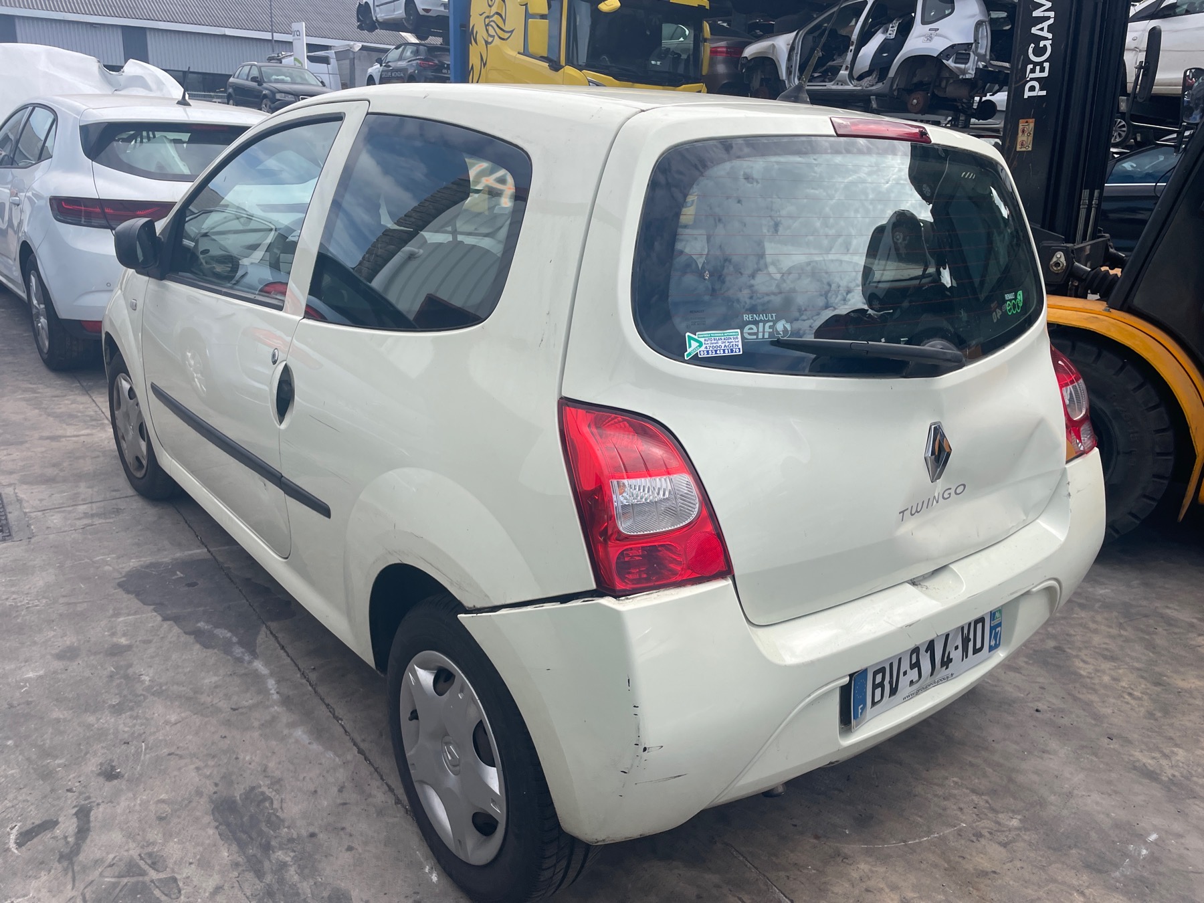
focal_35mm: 26
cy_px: 452
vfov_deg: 53.1
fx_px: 904
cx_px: 602
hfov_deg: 67.3
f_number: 1.6
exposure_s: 1/2398
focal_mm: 4.2
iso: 32
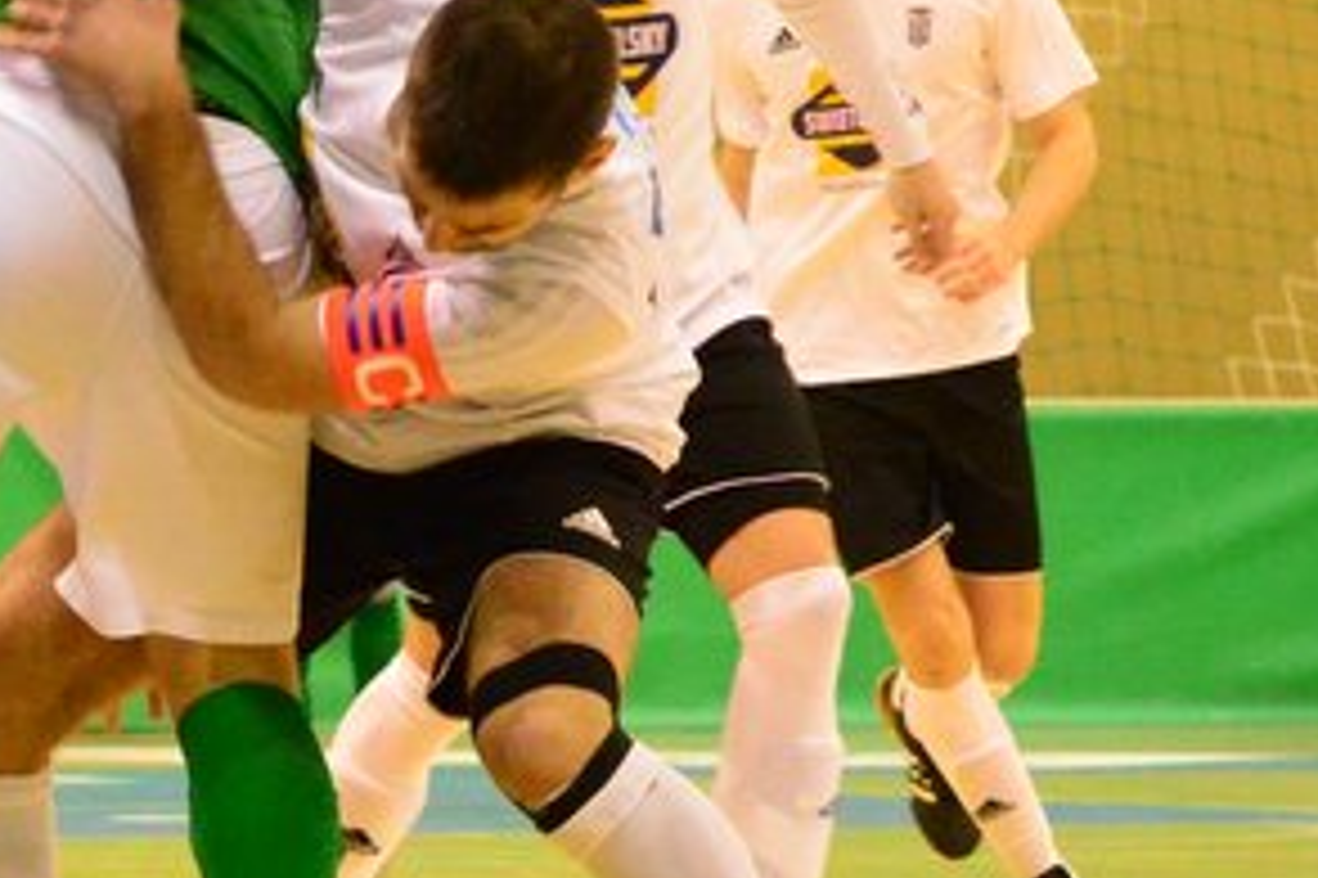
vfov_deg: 4.8
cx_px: 279
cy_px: 421
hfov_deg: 7.2
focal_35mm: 287
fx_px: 10501
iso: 6400
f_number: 5.6
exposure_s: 1/400
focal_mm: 70
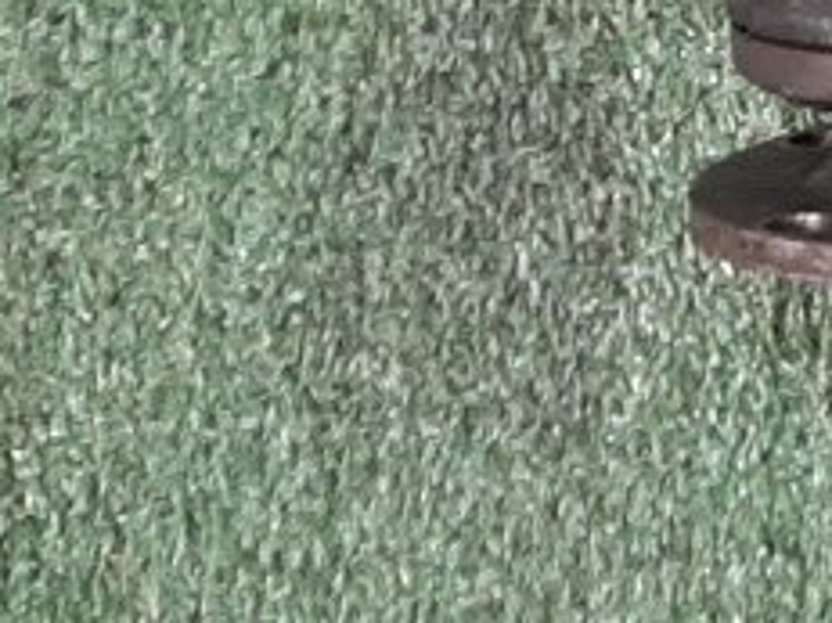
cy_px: -565
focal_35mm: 162
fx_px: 3892
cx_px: 1815
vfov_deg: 8.7
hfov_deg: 10.8
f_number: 1.7
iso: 161
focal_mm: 3.93
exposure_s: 1/50
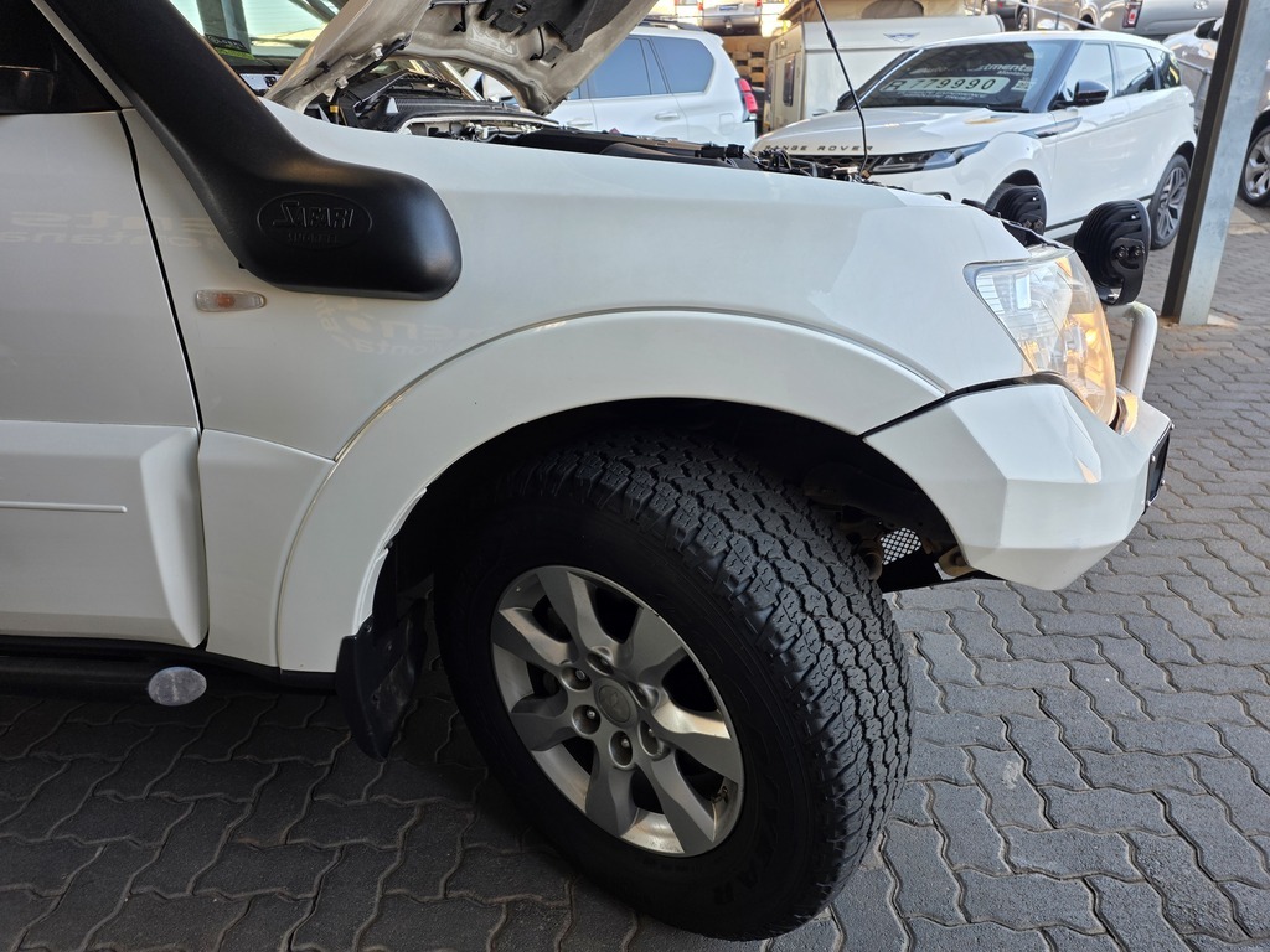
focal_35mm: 23
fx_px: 844
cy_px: 476
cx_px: 635
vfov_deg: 58.9
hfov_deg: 73.9
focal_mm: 6.25
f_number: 1.7
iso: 64
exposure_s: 1/180
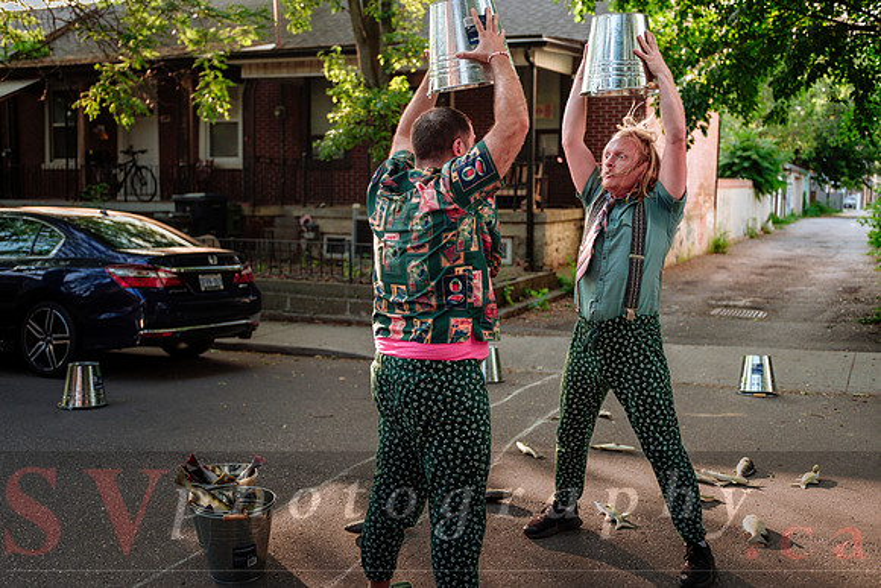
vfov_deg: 36.0
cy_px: 294
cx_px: 440
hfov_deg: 51.9
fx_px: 906
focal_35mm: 37
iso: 500
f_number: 1.8
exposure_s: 1/800
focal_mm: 24.9
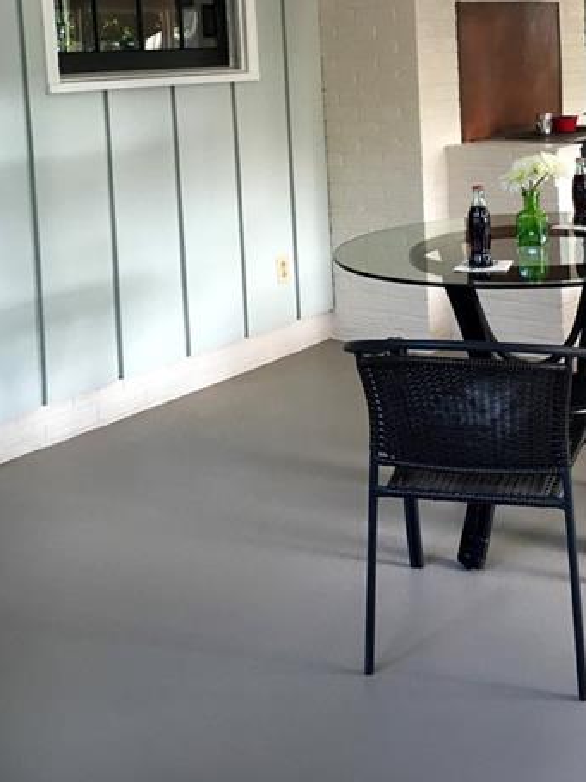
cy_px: 136
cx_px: 436
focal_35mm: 49
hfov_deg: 29.2
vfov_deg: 37.3
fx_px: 1107
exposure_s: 1/30
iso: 32
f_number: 2.2
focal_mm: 4.15
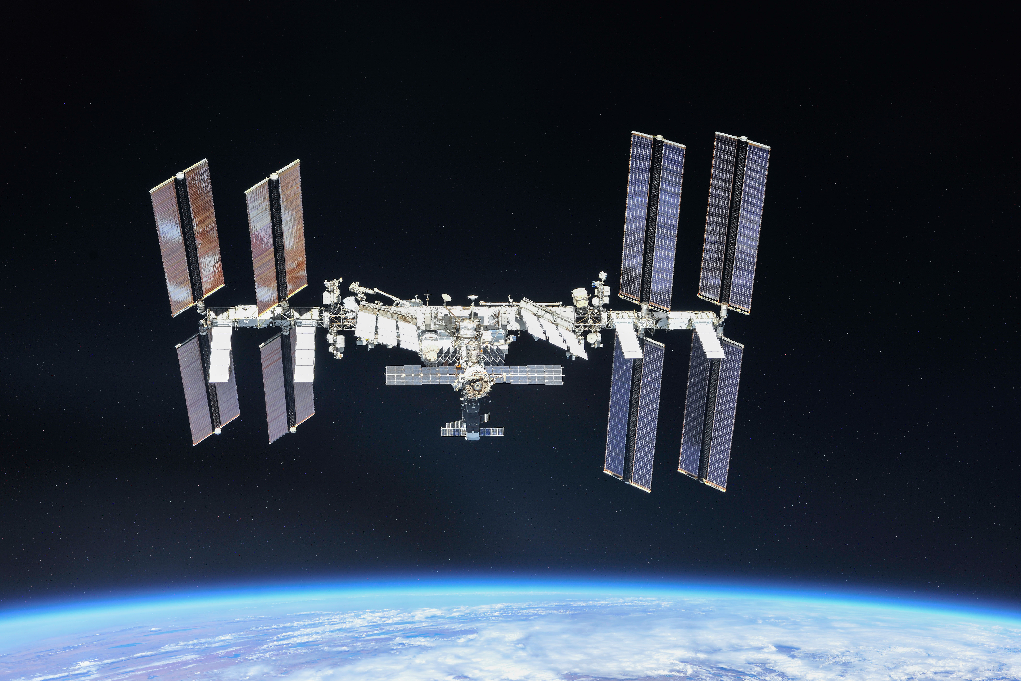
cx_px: 510
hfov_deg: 38.2
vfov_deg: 26.0
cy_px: 340
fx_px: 1475
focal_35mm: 52
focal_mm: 52
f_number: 8
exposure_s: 1/400
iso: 200
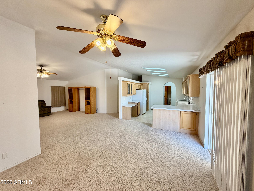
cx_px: 127
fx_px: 103
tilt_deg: -1.6
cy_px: 96
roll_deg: +1.7
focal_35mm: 14
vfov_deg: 85.7
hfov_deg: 102.1
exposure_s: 1/120
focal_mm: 2.22
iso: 125
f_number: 2.2
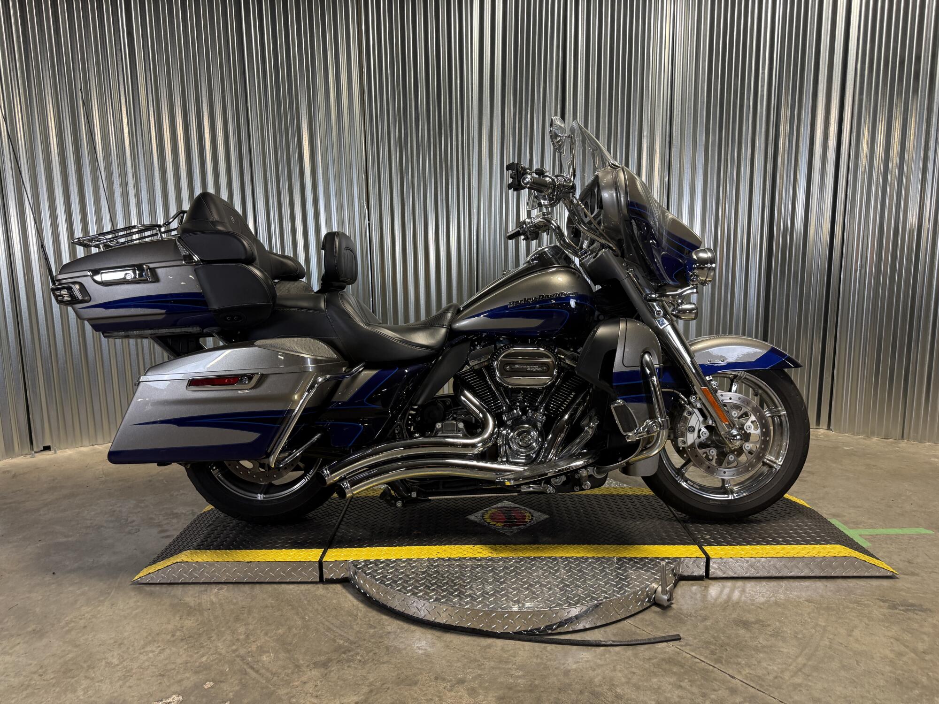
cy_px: 352
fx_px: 651
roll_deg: +0.1
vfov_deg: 56.8
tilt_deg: -8.4
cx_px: 470
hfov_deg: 71.6
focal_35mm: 24
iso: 160
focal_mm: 6.76
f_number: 1.78
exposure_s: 1/60
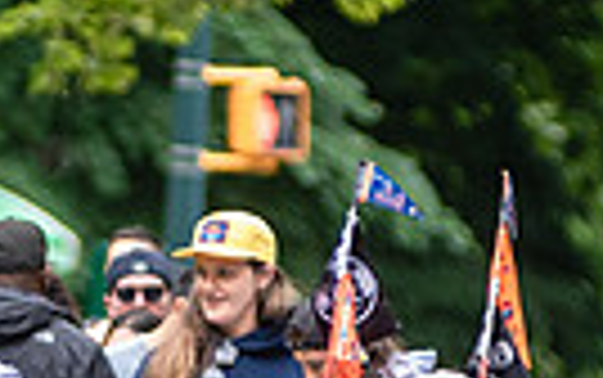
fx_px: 17253
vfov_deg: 1.3
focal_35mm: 1049
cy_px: 489
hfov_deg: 2.0
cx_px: -28
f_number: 3.5
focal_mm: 200
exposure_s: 1/200
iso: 250
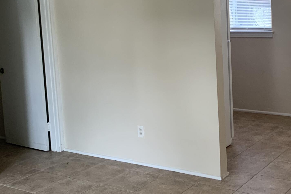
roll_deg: +1.1
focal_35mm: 57
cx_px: 231
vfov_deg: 23.6
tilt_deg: -7.1
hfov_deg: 34.0
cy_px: 52
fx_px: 461
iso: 100
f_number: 1.8
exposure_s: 1/60
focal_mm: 4.25
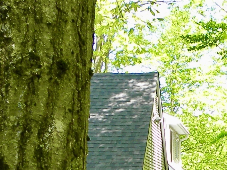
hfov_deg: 15.7
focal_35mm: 122
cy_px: 281
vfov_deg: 11.5
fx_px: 800
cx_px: 250
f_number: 3.5
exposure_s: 1/79
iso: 64
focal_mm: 4.6
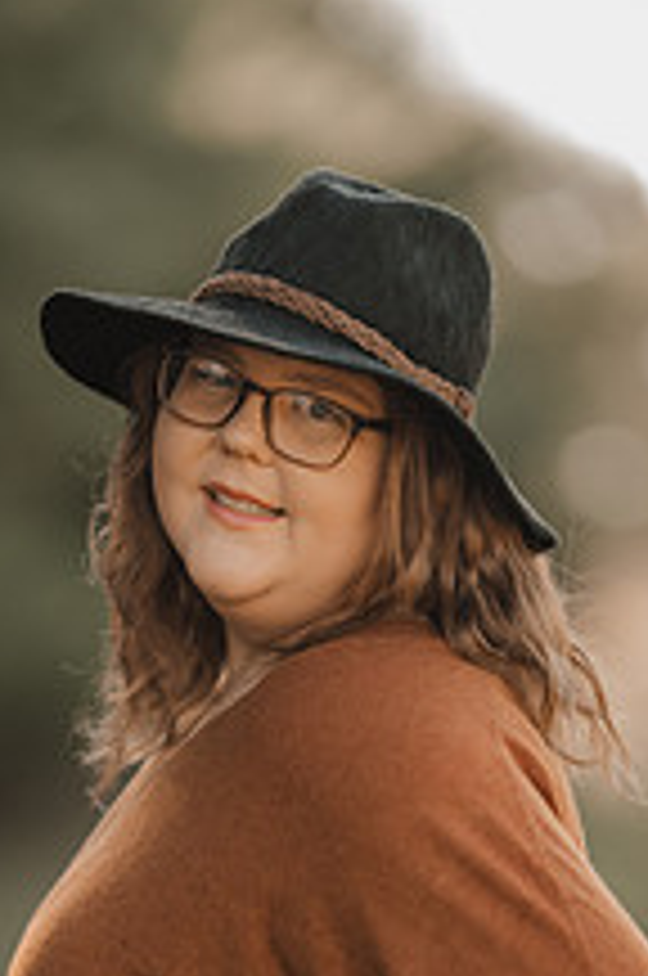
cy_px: 877
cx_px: 297
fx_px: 5904
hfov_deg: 6.3
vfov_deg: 9.4
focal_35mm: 218
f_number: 1.4
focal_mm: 105
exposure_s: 1/640
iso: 160
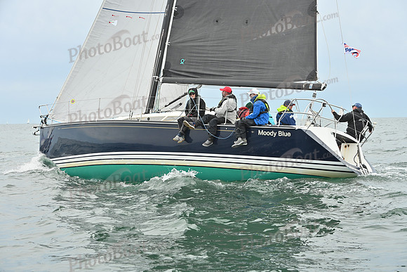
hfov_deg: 28.8
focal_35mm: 70
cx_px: 204
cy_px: 136
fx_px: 792
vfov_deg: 19.5
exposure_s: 1/1000
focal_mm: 70
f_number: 7.1
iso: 320
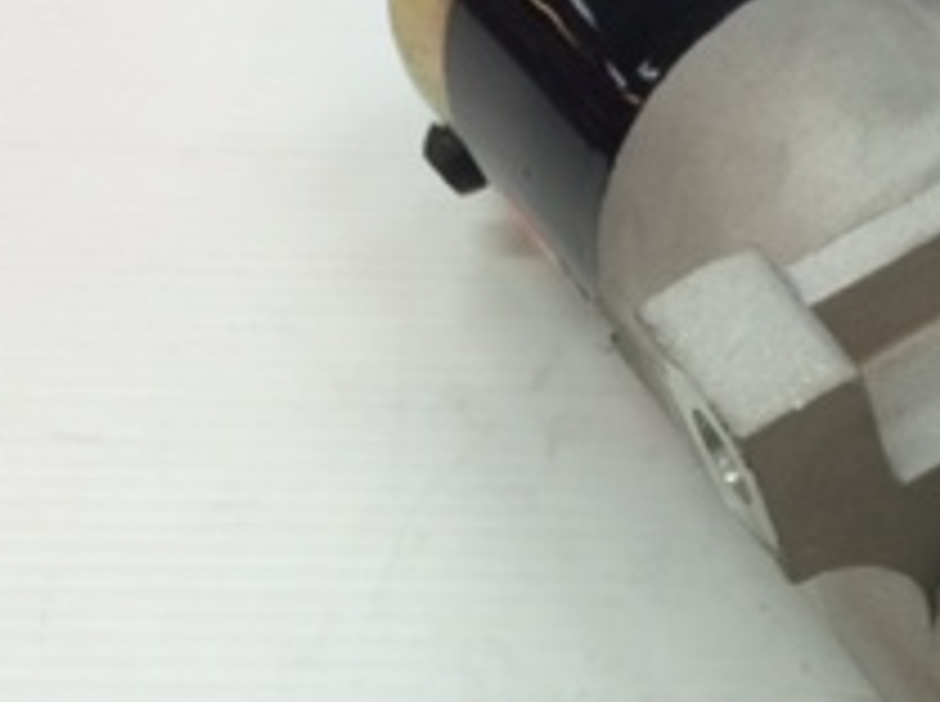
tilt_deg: -48.9
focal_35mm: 89
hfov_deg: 21.3
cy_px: 608
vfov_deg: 16.4
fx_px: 2413
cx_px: 940
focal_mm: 4.15
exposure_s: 1/33
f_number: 2.2
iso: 32
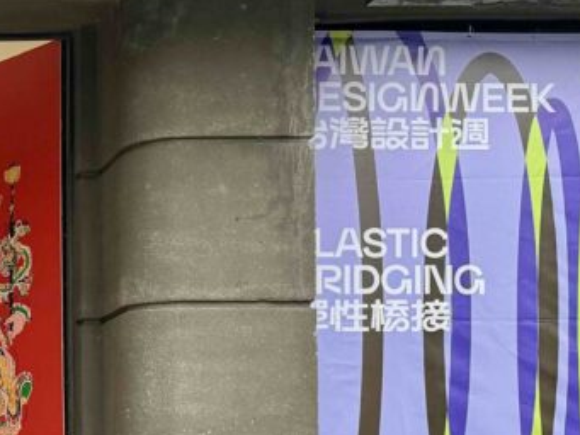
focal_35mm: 72
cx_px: -238
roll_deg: +0.8
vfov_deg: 20.4
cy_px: 255
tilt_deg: +11.6
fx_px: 1207
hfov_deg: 23.0
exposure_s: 1/60
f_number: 1.78
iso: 250
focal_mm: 6.86
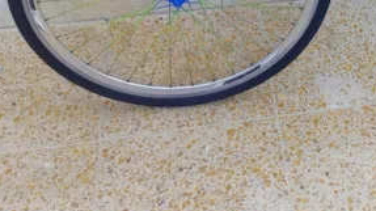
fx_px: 678
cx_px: 372
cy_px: -94
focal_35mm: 68
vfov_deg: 16.3
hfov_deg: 29.1
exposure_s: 1/40
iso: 647
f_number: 1.75
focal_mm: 5.25
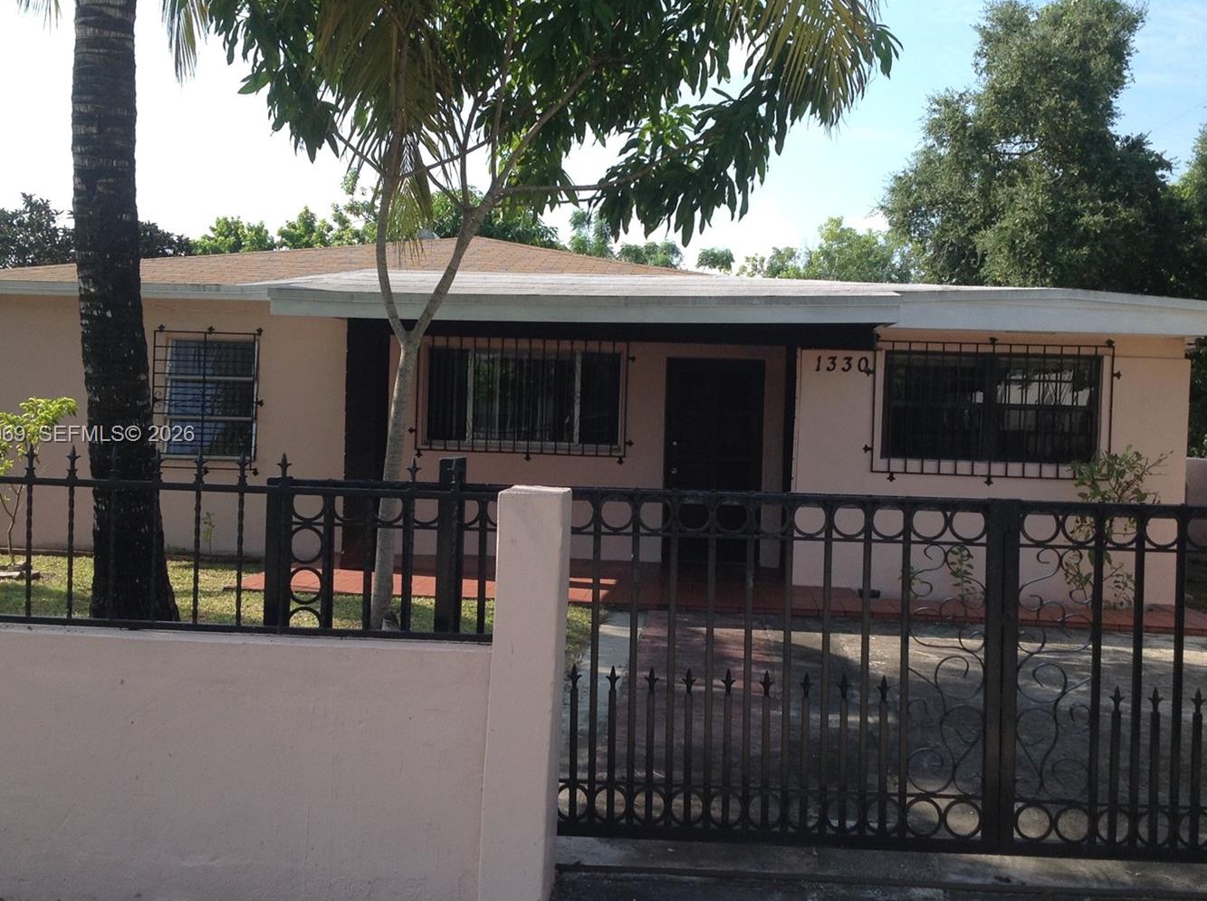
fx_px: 1462
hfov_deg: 44.8
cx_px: 637
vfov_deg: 34.2
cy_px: 436
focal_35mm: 42
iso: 50
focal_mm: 4.28
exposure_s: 1/889
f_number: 2.4
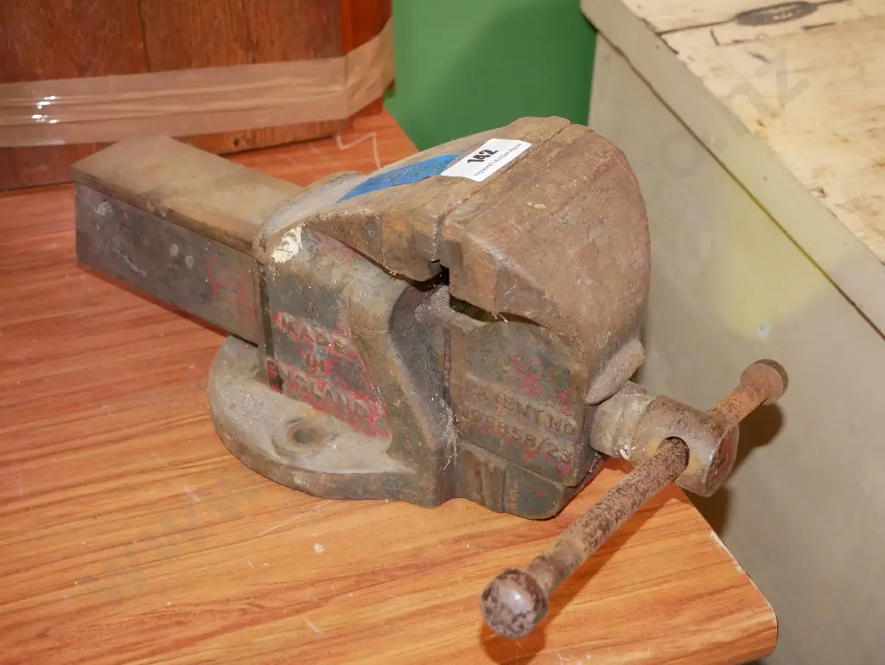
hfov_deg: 42.9
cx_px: 442
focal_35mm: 44
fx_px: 1125
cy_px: 332
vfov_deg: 32.9
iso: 3200
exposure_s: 1/80
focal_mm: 22
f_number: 4.2
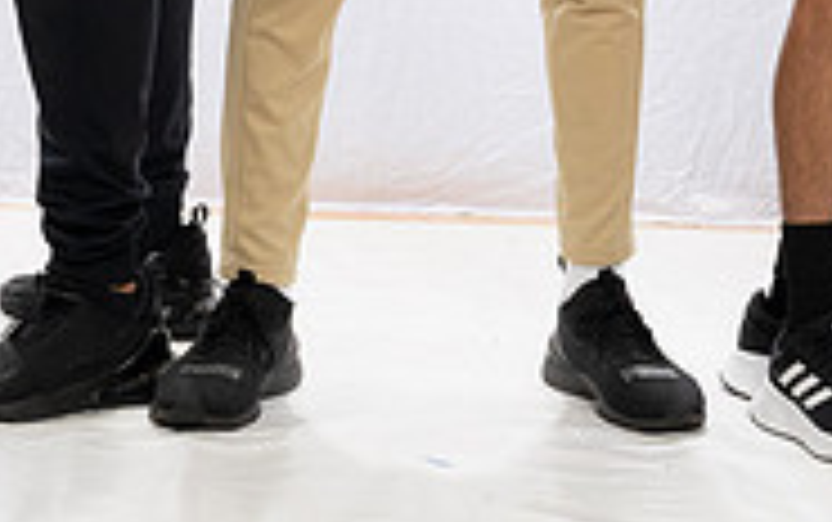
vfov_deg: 8.7
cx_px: 519
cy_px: -472
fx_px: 3245
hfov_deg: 14.6
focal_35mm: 143
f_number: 10
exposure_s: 1/250
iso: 1250
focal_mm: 38
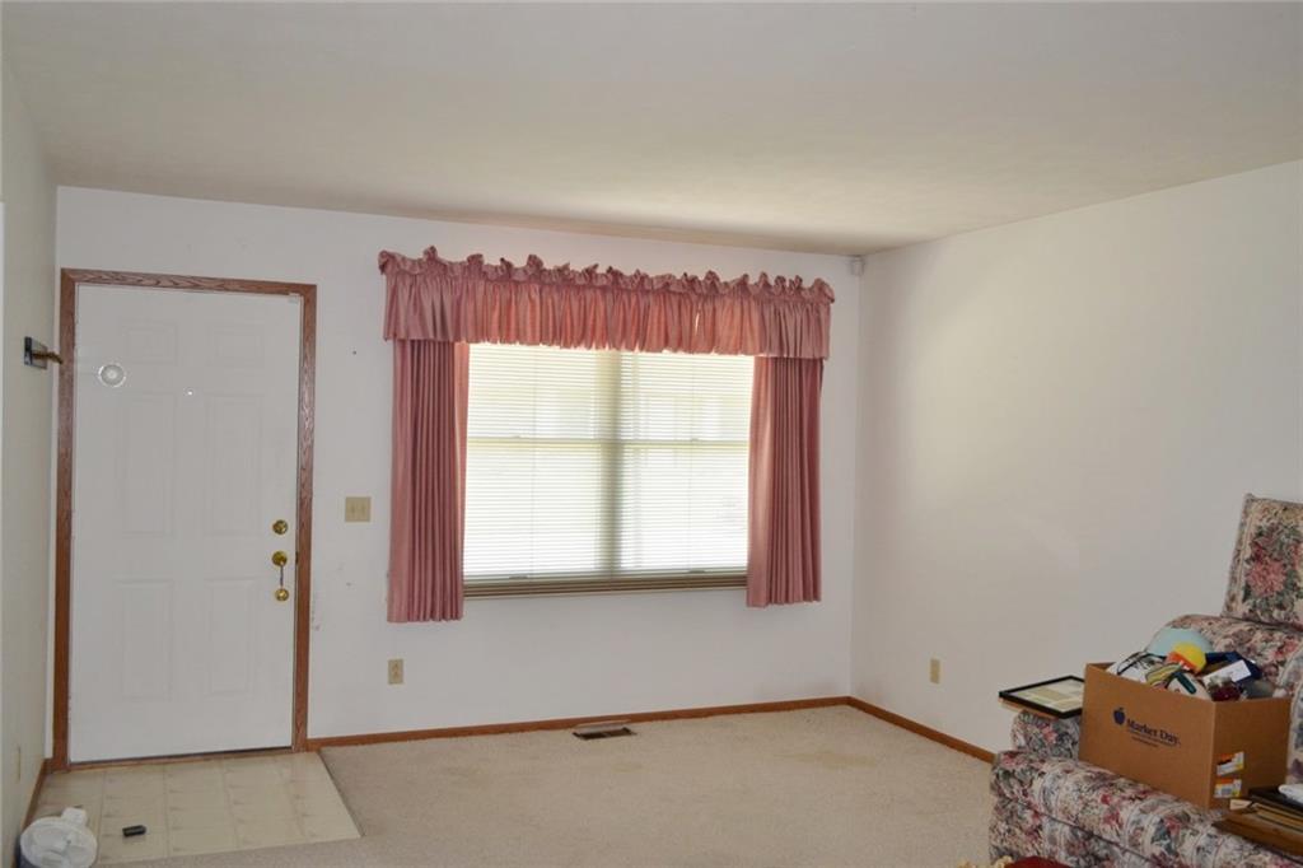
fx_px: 1194
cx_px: 652
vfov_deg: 39.9
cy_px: 434
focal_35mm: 33
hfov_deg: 57.2
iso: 400
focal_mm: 22
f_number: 4
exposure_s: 1/80
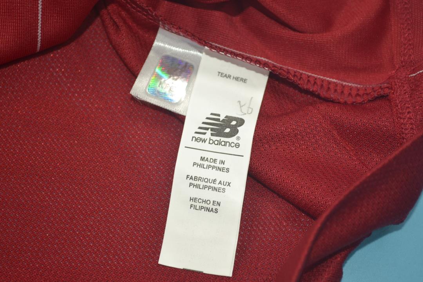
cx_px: 212
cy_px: 141
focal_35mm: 72
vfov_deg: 18.9
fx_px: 846
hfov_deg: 28.1
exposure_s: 1/60
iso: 200
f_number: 5.3
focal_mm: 48
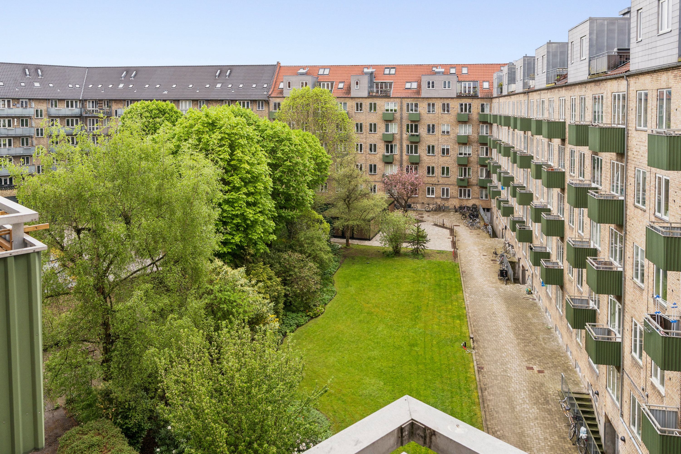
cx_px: 340
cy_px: 227
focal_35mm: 27
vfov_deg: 47.9
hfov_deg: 67.4
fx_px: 511
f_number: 7.1
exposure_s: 1/100
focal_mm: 18
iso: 200
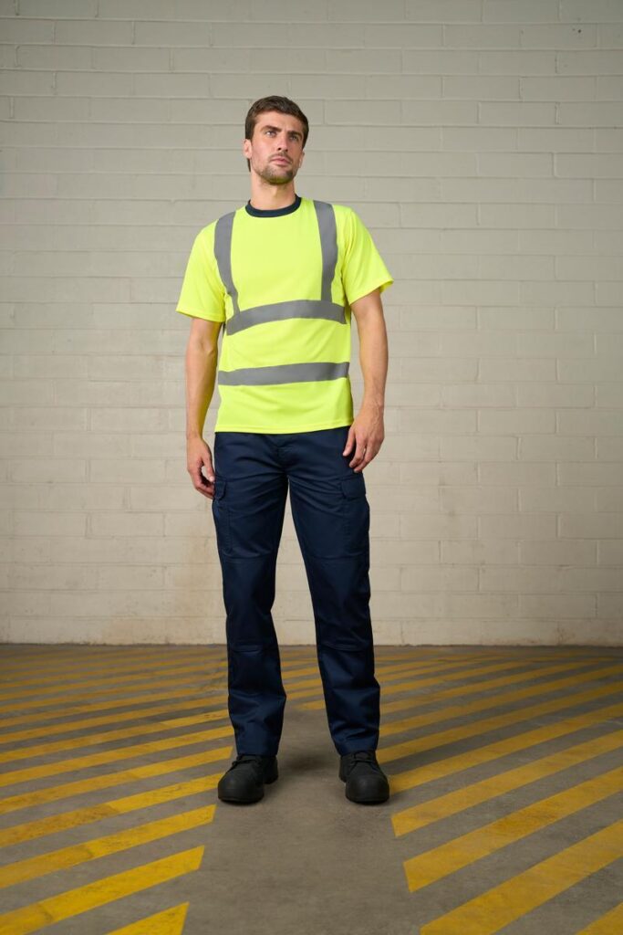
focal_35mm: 35
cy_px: 468
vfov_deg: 54.4
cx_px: 312
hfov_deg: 37.9
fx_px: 908
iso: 400
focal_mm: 35
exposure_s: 1/160
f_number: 3.5
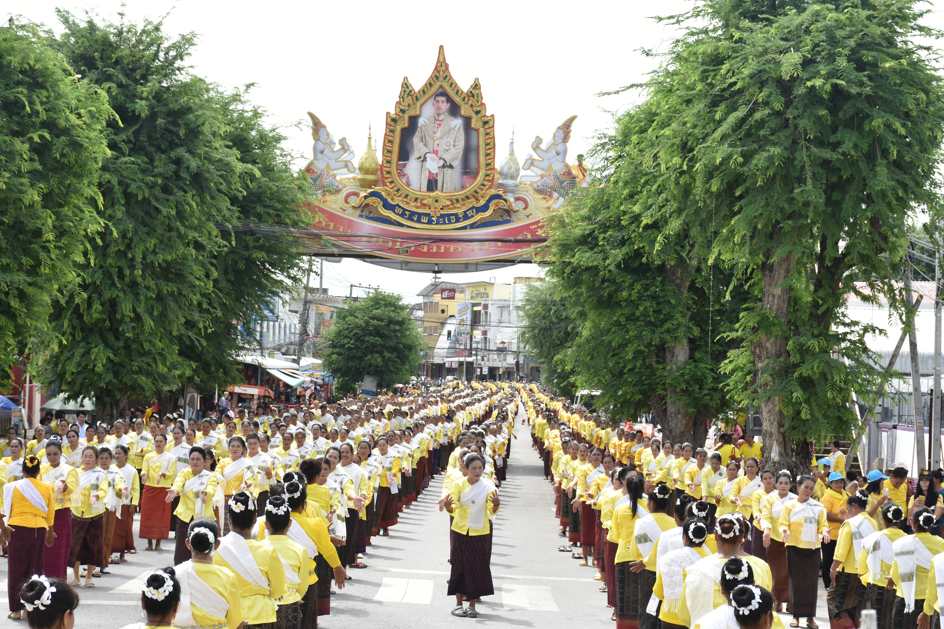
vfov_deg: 17.5
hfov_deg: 26.0
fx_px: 2045
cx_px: 472
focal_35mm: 78
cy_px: 314
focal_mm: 52
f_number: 8
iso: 200
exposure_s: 1/250
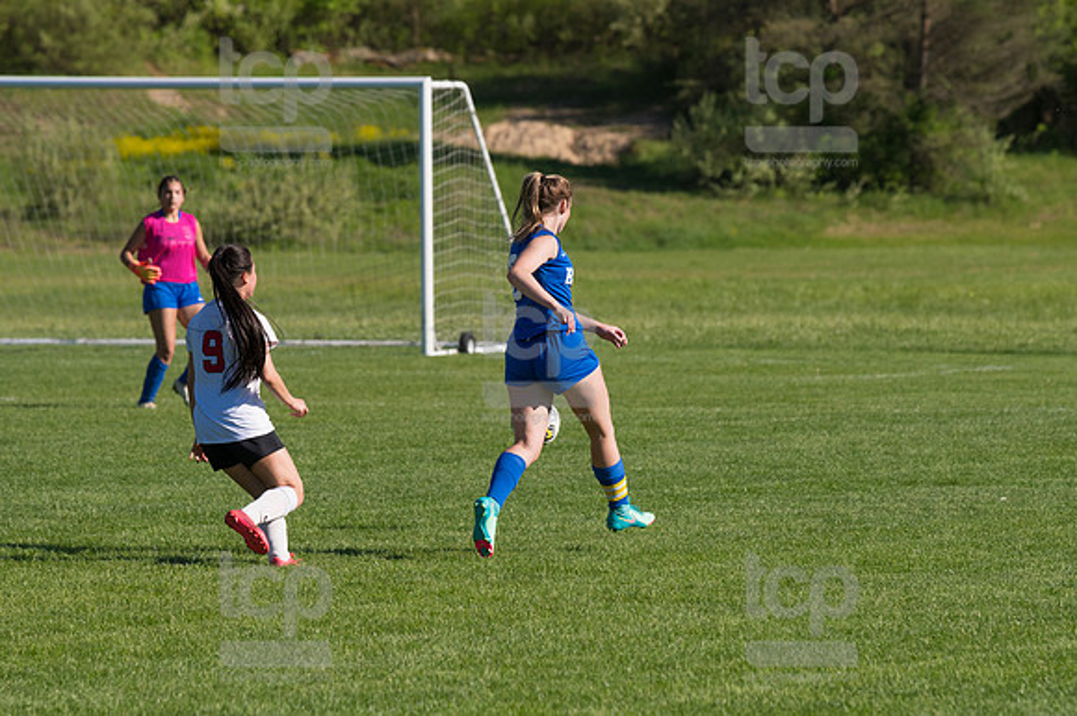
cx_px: 538
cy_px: 358
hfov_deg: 6.9
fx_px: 8970
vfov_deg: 4.6
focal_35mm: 300
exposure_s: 1/1600
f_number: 5.6
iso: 250
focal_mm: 200
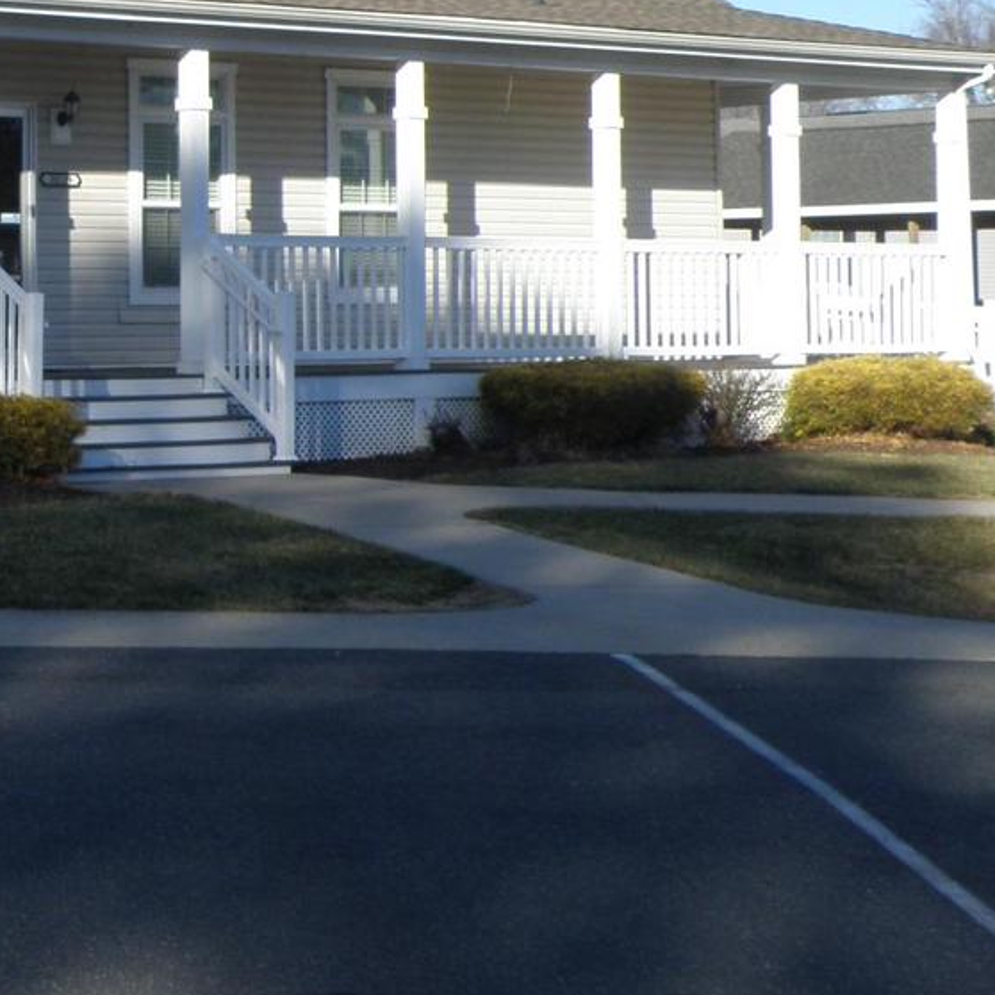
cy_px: 116
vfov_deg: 19.2
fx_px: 2894
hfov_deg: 18.7
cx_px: -103
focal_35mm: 89
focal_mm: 6.97
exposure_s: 1/250
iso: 64
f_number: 5.6
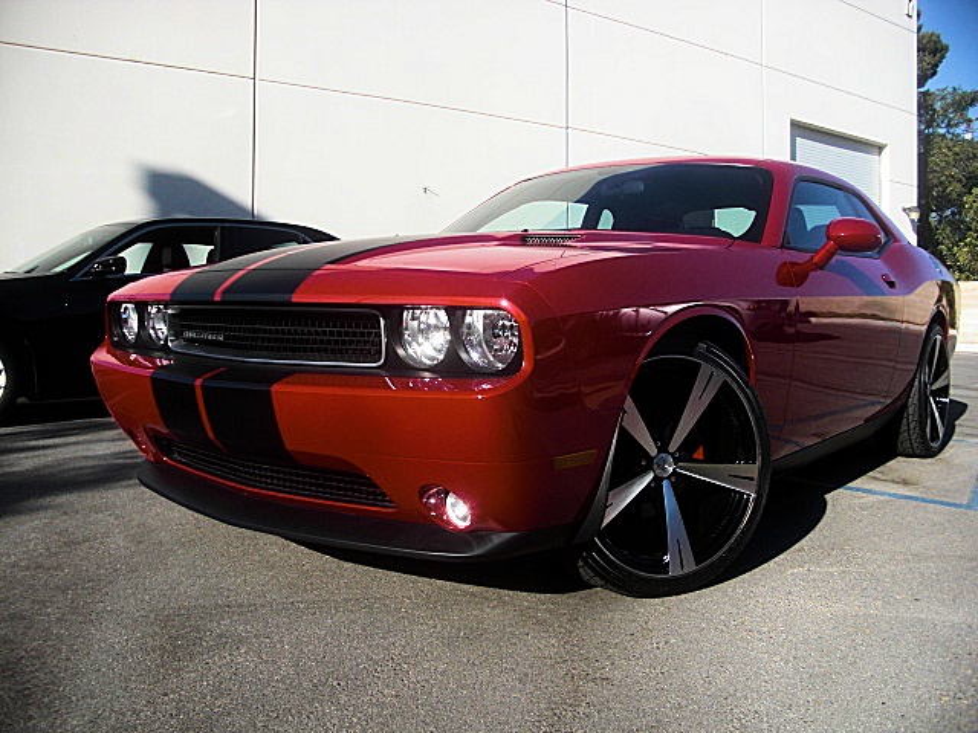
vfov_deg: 39.7
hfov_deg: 51.4
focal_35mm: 36
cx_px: 489
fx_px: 1017
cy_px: 366
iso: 50
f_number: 2.8
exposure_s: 1/800
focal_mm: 6.3
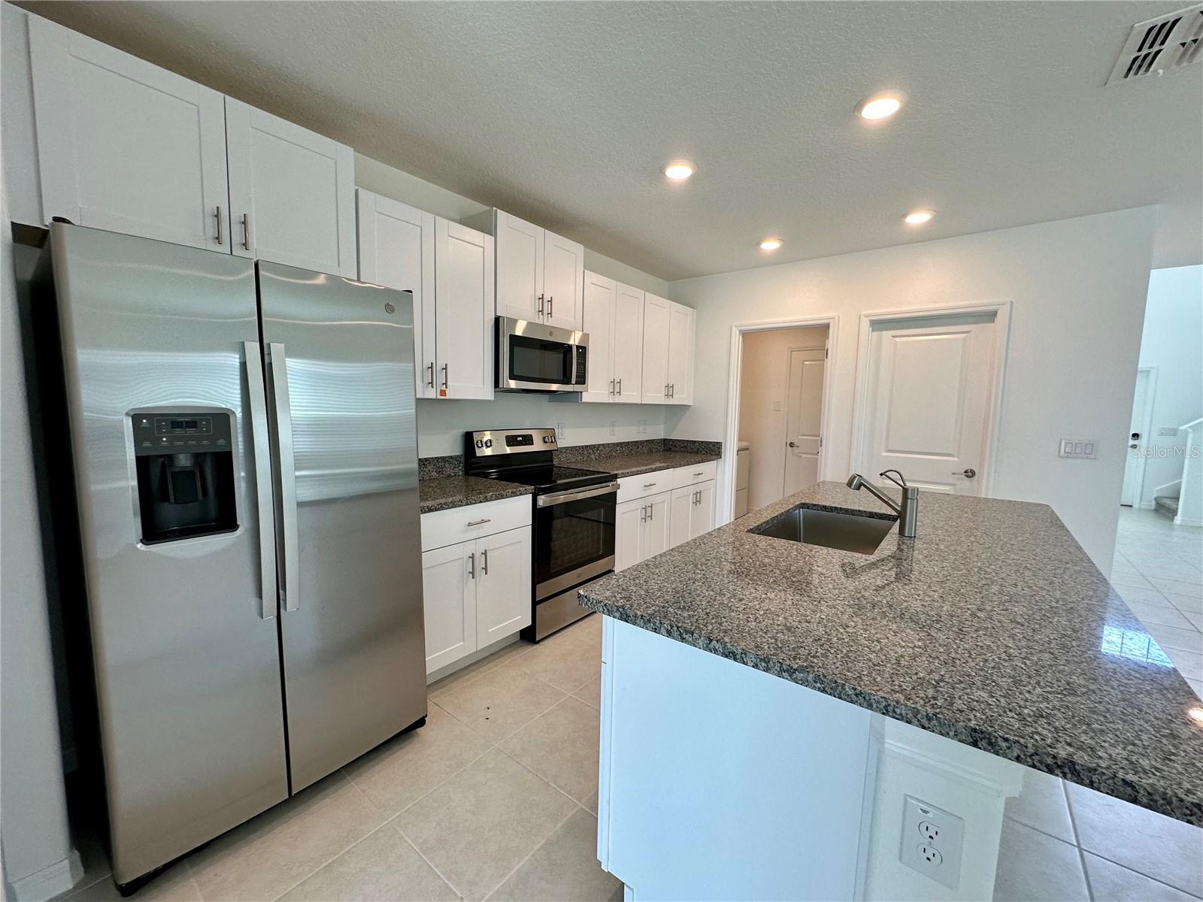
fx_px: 487
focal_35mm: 14
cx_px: 602
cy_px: 451
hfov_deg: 102.1
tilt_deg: -6.2
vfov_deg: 85.7
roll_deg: -1.3
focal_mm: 2.22
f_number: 2.2
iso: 125
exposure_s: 1/120
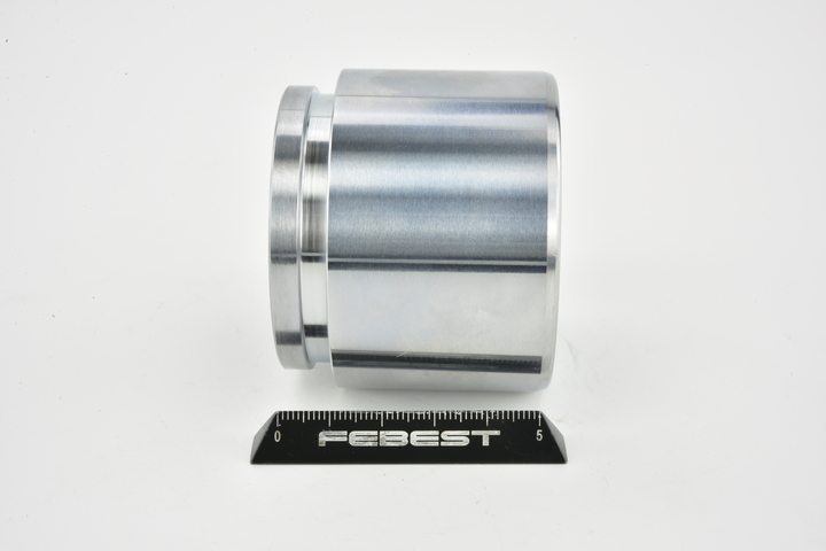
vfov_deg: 22.6
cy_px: 276
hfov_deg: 33.4
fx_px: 1377
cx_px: 413
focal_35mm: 60
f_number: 29
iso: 64
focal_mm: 60
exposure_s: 1/2.5
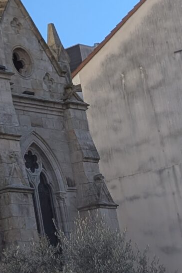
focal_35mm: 117
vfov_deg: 16.4
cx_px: -162
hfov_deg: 10.9
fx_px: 887
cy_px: -95
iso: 21
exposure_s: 1/1031
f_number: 1.68
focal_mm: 6.9
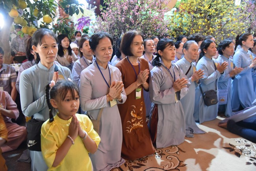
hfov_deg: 61.9
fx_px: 213
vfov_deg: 43.6
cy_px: 86
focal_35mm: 30
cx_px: 128
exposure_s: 1/25
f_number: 4
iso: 6400
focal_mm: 30
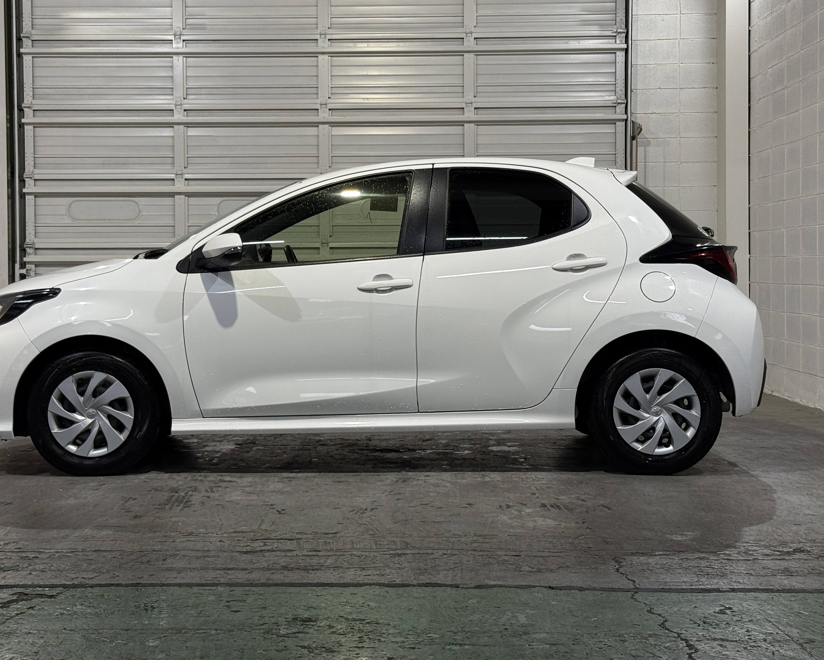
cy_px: 284
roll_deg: +0.0
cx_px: 366
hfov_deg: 32.4
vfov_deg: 26.2
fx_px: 1415
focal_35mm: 58
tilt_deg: -0.6
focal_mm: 6.76
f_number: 1.78
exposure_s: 1/120
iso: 80
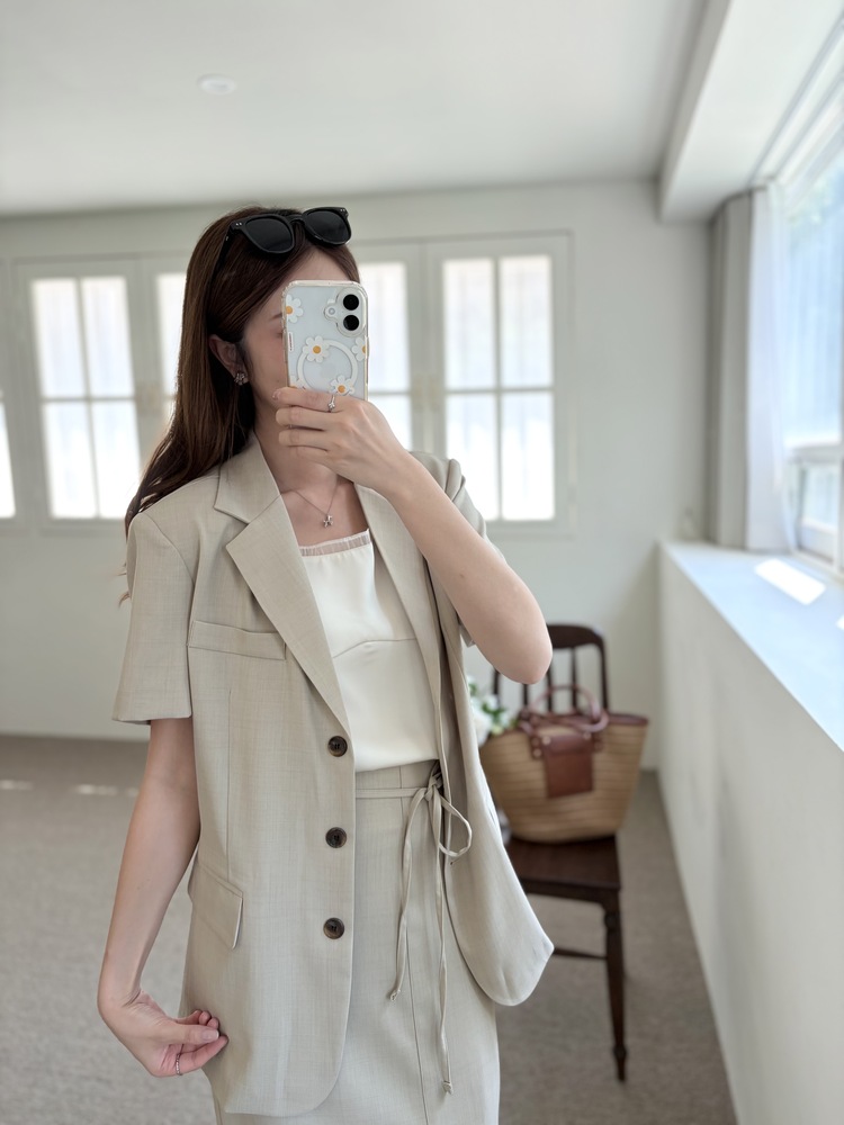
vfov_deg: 67.3
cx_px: 422
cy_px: 562
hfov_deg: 53.1
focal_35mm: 26
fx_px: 845
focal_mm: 5.96
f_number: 1.6
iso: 50
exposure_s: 1/184
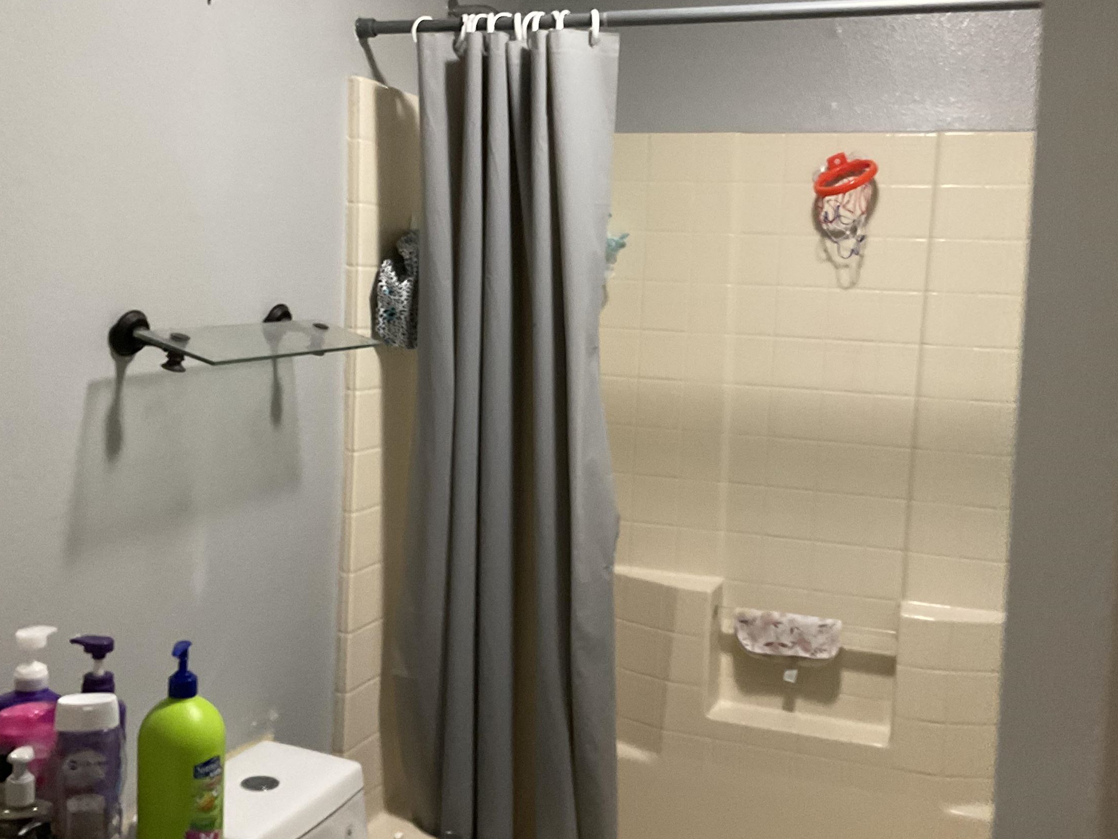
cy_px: 403
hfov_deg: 46.8
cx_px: 565
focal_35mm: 40
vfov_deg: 36.0
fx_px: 1292
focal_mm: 3
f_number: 1.8
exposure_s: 1/30
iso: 320
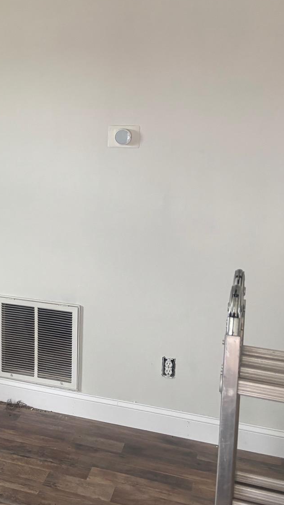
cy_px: 182
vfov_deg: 39.5
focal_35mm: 52
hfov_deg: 21.1
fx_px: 696
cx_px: -77
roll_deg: -0.1
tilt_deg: -7.8
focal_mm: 5.96
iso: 160
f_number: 1.6
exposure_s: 1/60
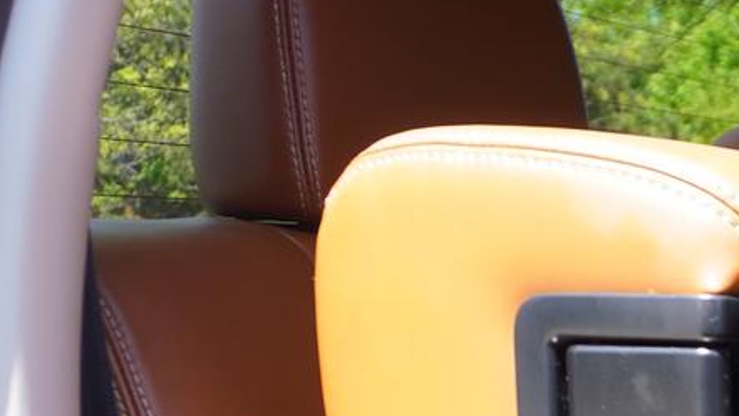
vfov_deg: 14.8
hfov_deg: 24.1
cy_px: 699
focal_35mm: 73
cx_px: 1044
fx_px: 1430
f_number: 4.5
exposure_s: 1/80
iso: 100
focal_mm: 16
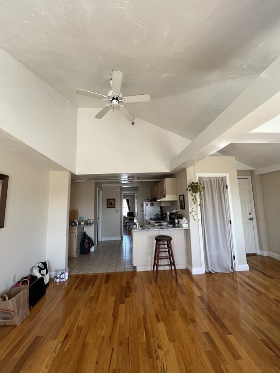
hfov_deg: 89.9
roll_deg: +1.0
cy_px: 186
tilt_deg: +5.8
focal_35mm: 13
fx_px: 140
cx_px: 140
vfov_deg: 106.2
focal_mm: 1.57
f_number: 1.8
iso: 100
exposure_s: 1/99
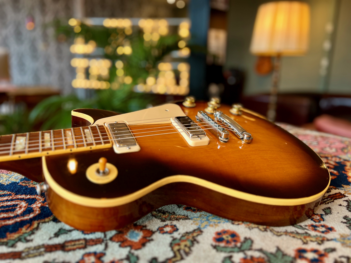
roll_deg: -1.3
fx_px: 264
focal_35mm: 26
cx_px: 176
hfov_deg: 67.3
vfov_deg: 53.1
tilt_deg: -13.5
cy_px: 132
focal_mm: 5.7
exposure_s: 1/50
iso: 100
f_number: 1.5
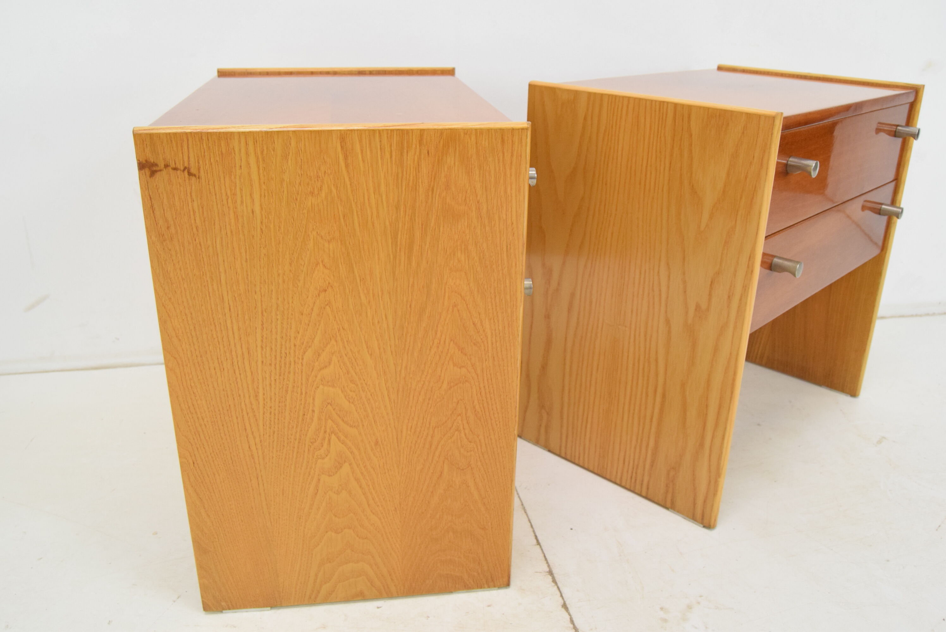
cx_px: 473
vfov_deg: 43.7
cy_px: 316
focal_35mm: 30
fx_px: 789
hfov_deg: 61.9
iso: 1600
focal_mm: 20
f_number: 7.1
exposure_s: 1/200
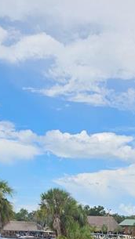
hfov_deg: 19.1
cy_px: 267
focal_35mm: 63
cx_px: 78
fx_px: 400
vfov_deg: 29.7
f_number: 1.7
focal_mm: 6.3
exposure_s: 1/963
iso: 10
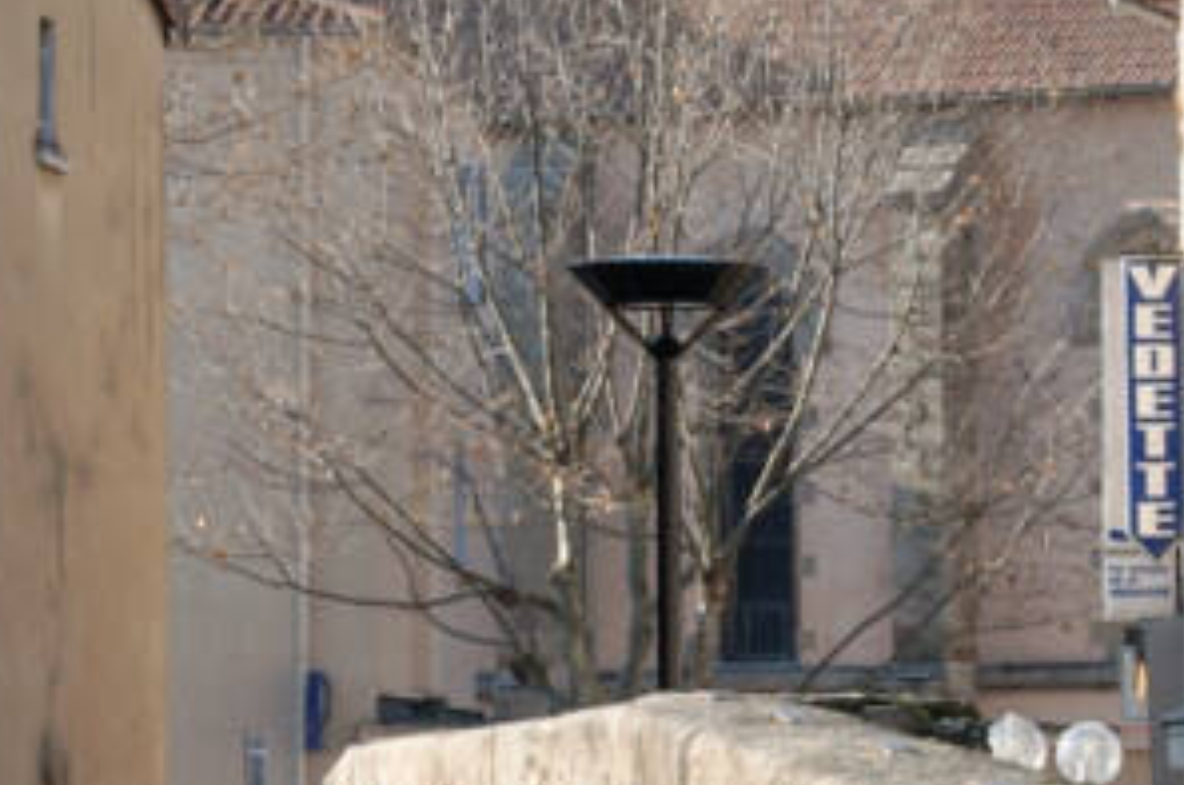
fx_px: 8274
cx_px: 450
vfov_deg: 5.4
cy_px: 165
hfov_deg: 8.2
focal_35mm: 252
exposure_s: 1/320
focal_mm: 26
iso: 200
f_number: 9
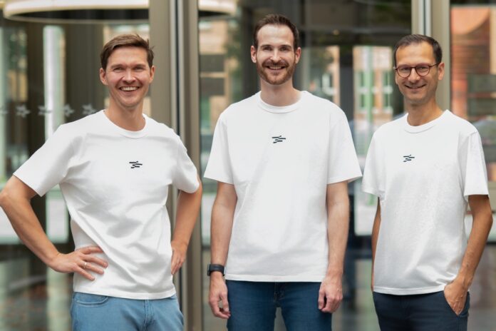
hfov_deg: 22.1
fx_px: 1267
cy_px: 166
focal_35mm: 92
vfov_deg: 14.9
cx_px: 248
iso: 50
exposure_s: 1/60
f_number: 3.5
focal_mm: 92
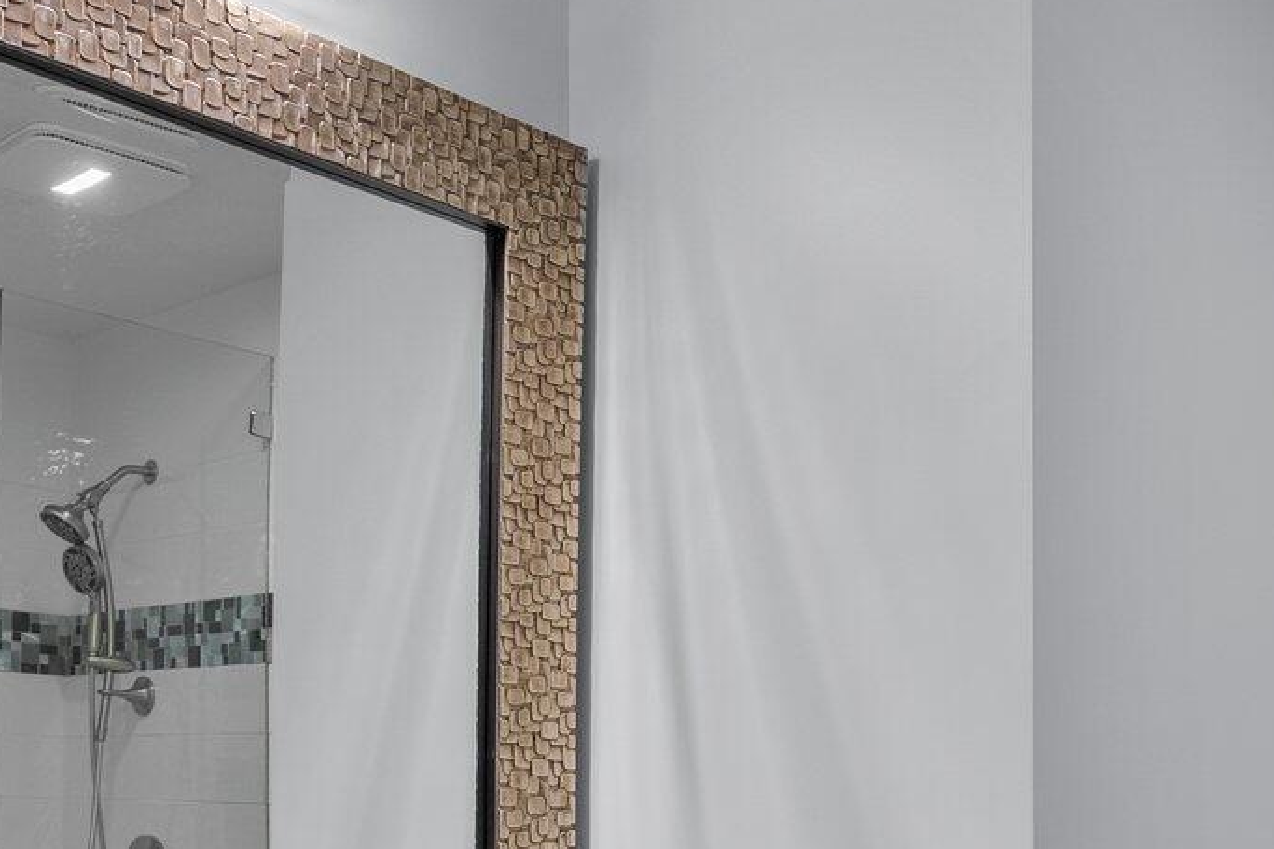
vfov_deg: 26.5
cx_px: 556
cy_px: 857
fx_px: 1698
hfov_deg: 41.0
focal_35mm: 48
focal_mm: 16
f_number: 4
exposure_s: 1/6
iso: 250
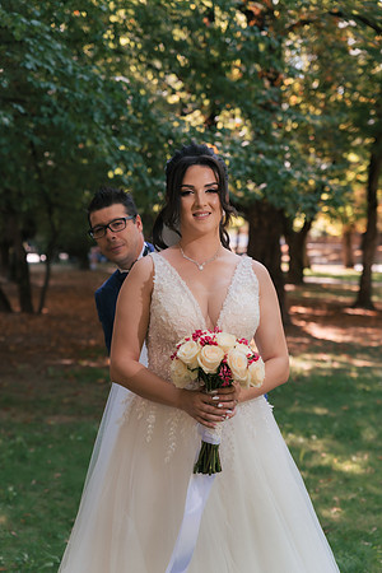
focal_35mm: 70
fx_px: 1114
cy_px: 286
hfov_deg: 19.5
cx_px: 191
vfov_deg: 28.8
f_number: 3.2
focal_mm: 70
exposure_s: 1/200
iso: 200
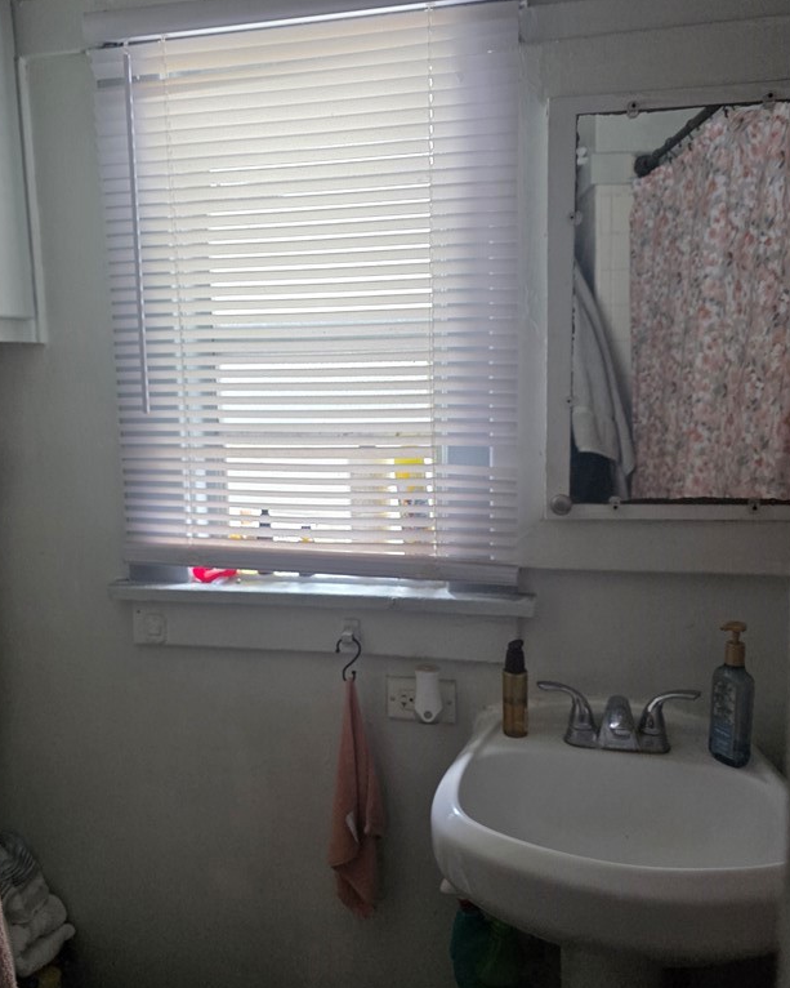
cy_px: 507
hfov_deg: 48.3
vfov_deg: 58.8
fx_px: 877
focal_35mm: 30
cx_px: 332
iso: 400
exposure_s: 1/120
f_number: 1.7
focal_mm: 6.3
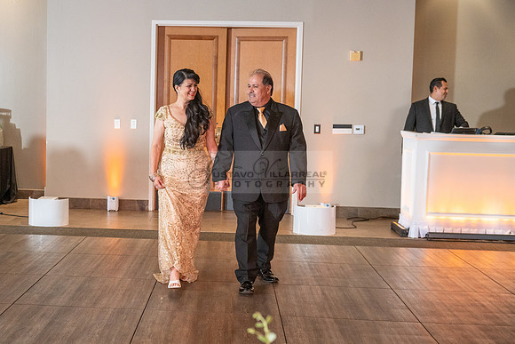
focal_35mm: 53
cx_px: 159
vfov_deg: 25.4
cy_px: 156
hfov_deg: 36.8
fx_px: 763
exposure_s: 1/200
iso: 800
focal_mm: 32
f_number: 3.5
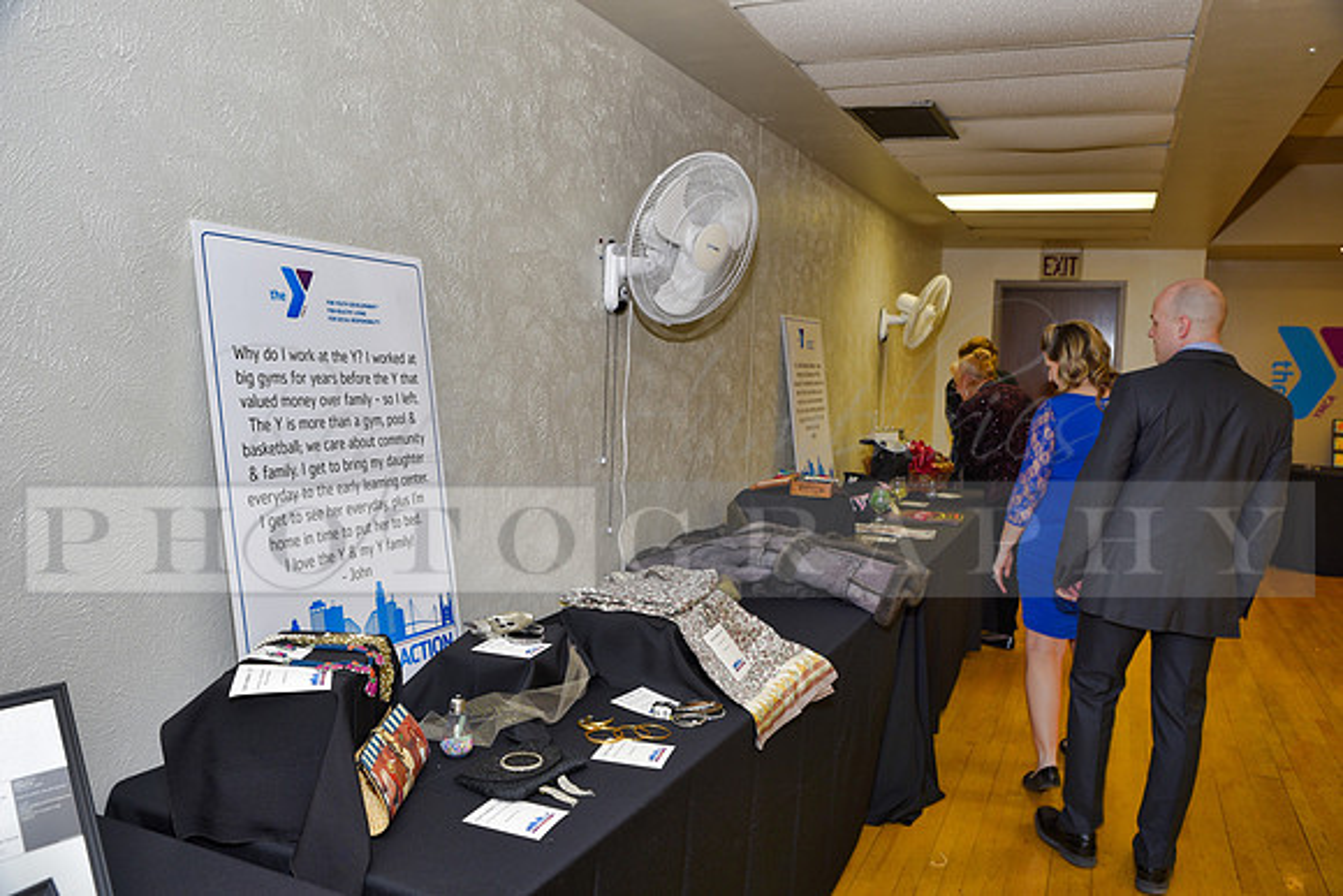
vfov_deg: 45.0
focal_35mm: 29
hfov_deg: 63.6
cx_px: 672
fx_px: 1082
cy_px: 448
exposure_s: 1/60
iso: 200
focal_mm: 29
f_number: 5
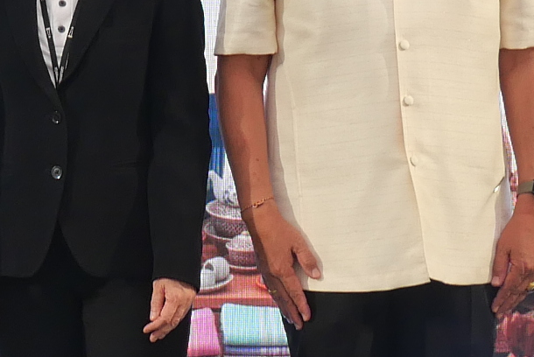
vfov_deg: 6.1
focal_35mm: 225
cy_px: -10
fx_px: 3341
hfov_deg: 9.0
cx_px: -119
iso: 250
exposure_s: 1/100
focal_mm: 18
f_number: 5.6
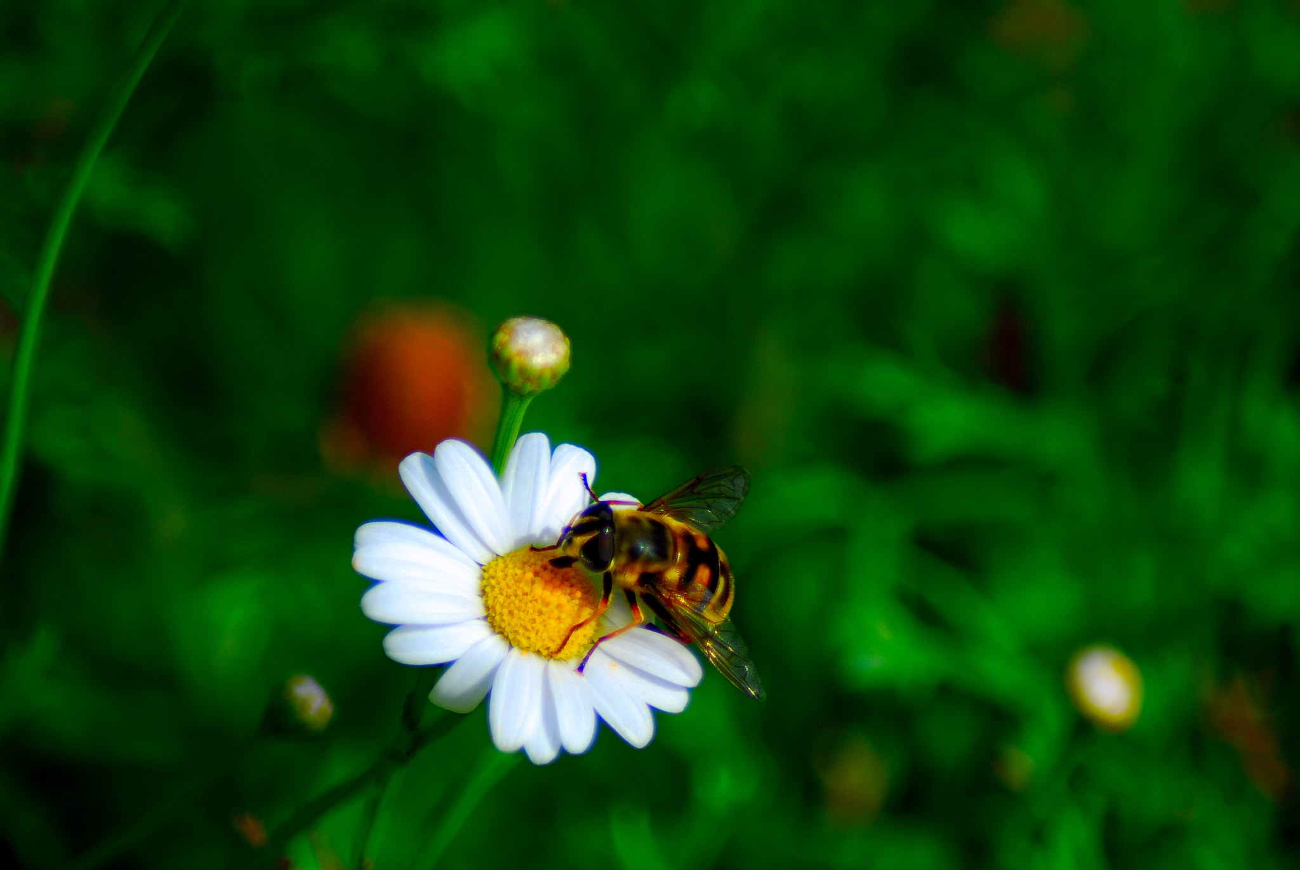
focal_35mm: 450
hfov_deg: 4.6
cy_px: 435
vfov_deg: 3.1
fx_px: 16270
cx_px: 650
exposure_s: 1/500
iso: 100
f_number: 5.6
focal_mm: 300
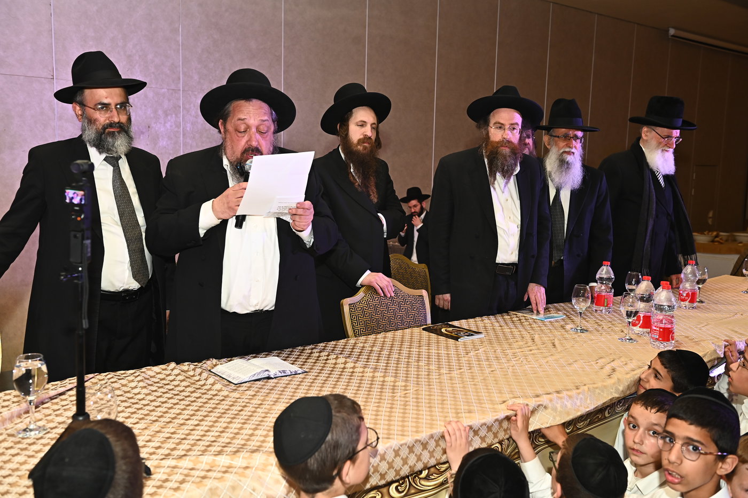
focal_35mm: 36
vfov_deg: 36.9
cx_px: 374
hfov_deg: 53.1
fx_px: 748
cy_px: 249
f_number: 5
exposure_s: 1/160
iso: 1000
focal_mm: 36
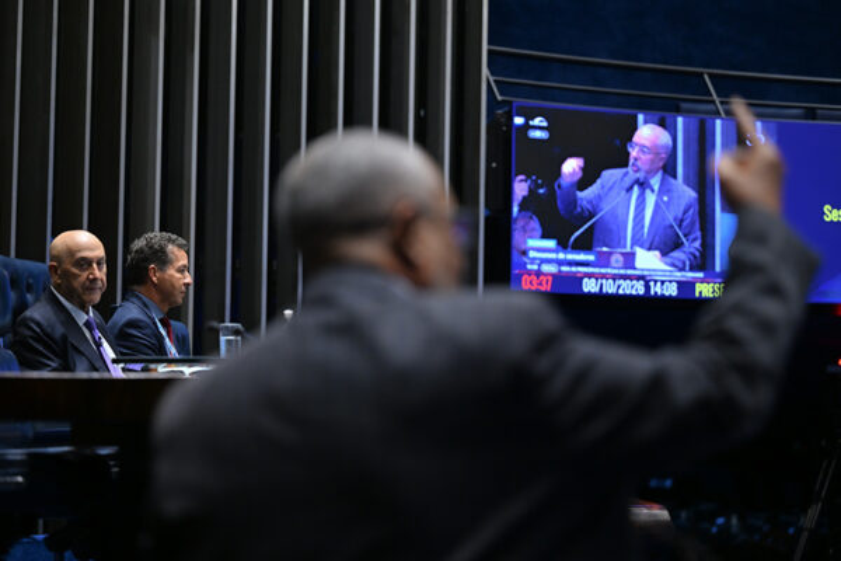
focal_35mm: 97
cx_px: 420
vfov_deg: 14.1
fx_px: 2266
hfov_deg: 21.0
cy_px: 280
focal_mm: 97
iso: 1600
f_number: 2.8
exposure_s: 1/200
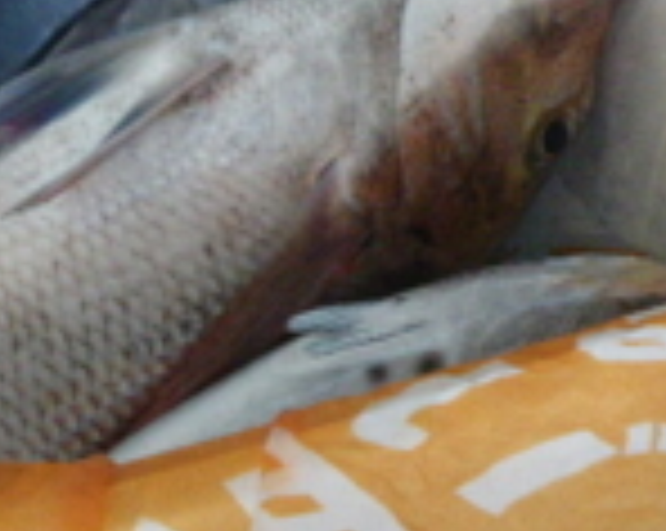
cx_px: 117
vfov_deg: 20.3
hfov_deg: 25.2
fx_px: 1457
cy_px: 81
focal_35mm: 74
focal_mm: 5
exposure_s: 1/50
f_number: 3.5
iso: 320
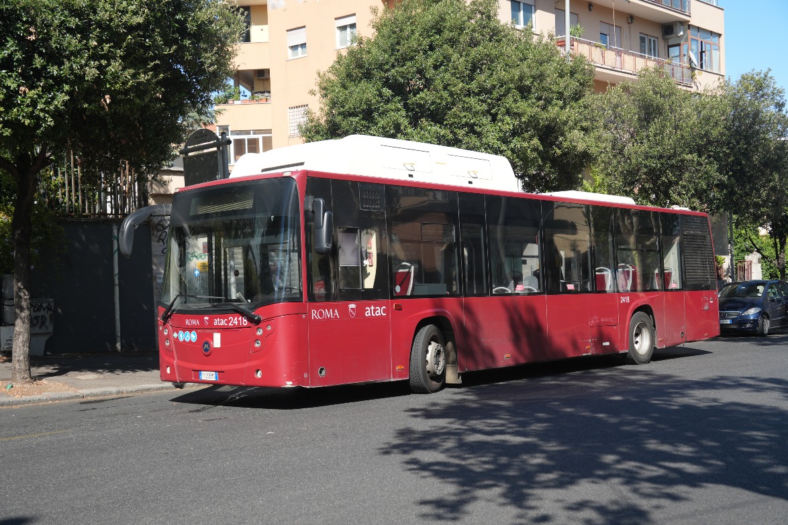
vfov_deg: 29.3
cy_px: 262
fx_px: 1007
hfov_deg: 42.7
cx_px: 402
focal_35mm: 46
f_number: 5.6
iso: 100
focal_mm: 30
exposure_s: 1/250
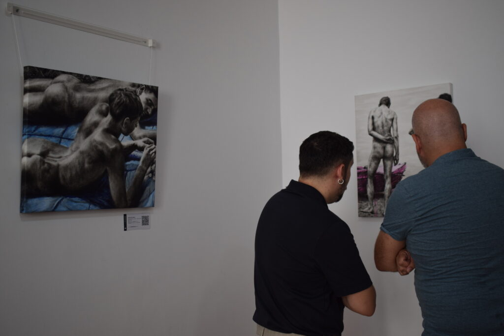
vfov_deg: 30.9
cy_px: 168
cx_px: 252
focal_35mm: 44
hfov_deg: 45.0
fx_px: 609
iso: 400
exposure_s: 1/80
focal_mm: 29
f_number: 4.2
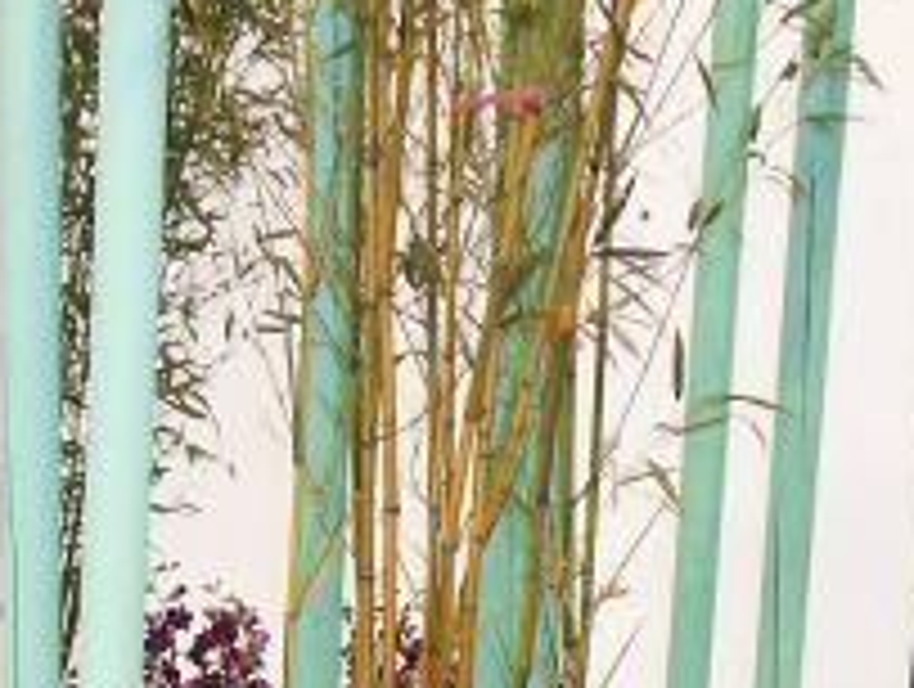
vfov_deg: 12.9
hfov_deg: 17.8
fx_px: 2830
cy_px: 1129
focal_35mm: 107
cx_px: -54
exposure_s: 1/45
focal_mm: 5.6
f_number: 3.7
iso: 320
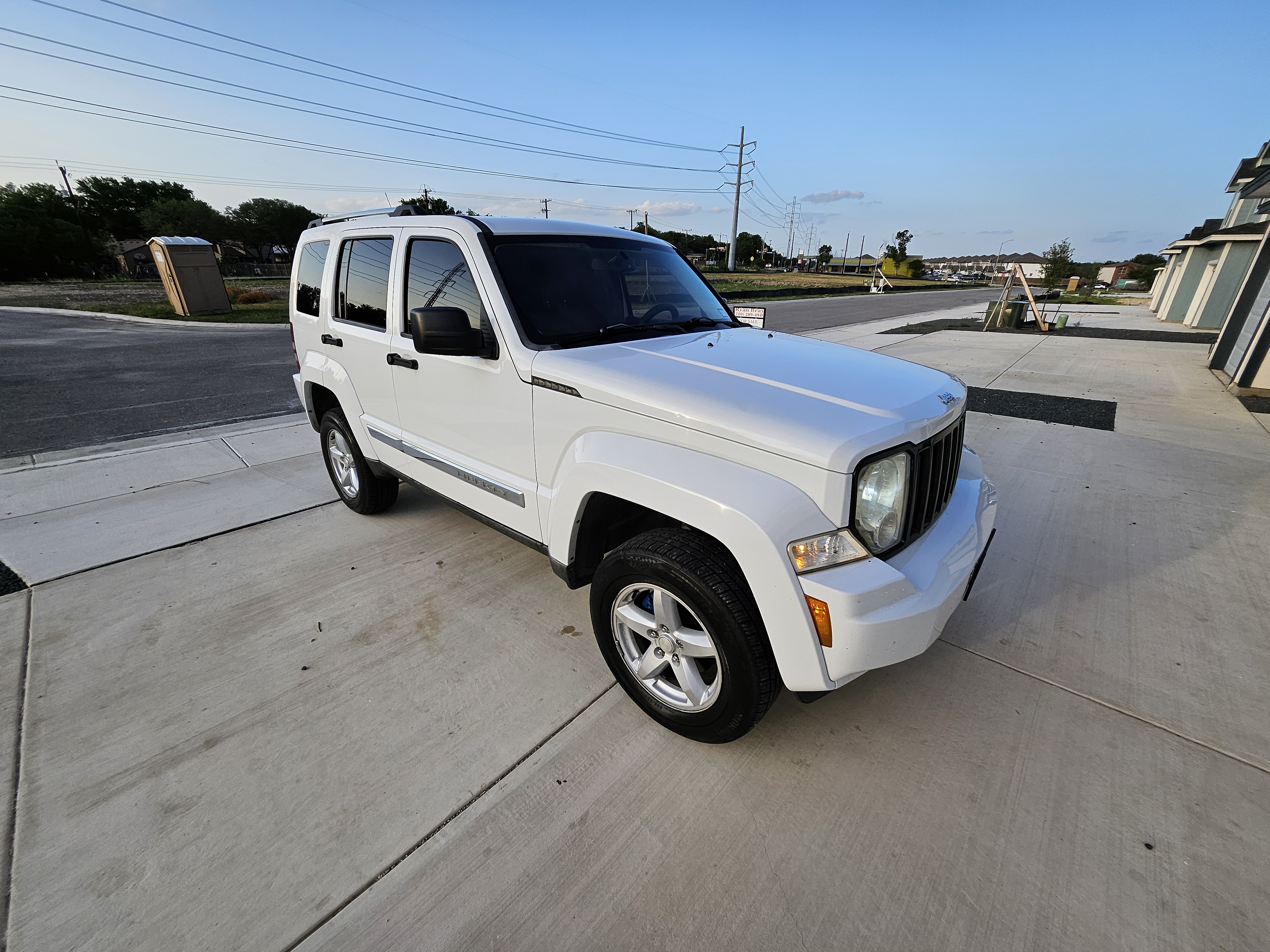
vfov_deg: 89.9
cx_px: 635
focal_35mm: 13
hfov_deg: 106.2
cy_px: 476
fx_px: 477
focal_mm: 1.7
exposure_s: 1/514
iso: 32
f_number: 2.2
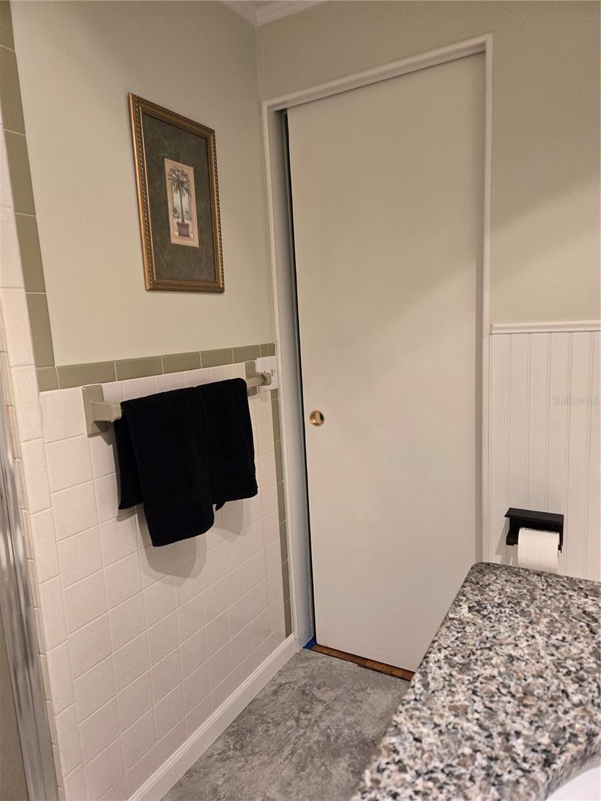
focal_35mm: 23
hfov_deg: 58.9
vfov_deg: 73.9
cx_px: 300
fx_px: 532
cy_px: 400
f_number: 1.8
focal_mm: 5.4
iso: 400
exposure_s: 1/120
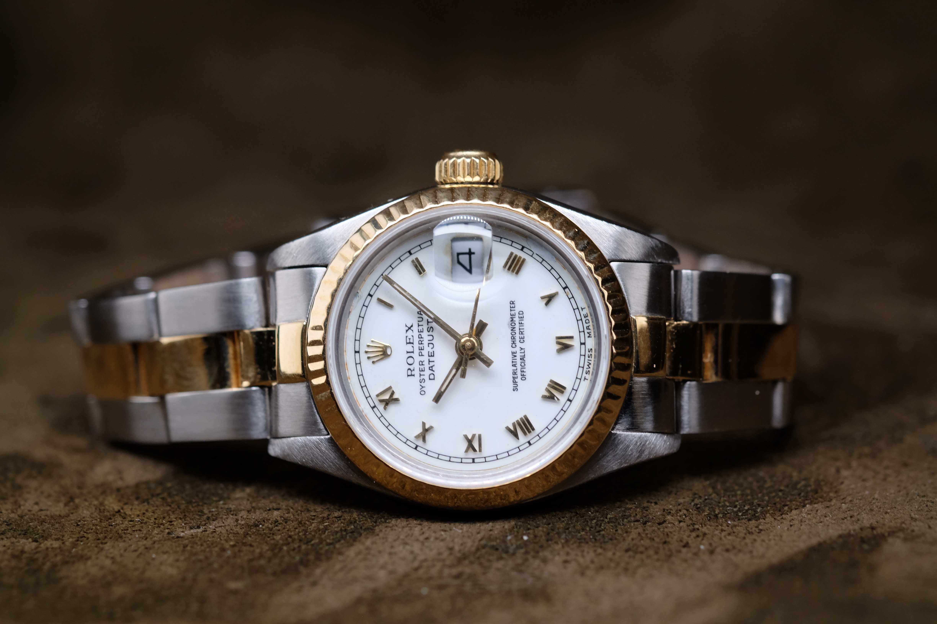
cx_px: 468
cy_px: 312
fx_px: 2342
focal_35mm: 90
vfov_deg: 15.2
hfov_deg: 22.6
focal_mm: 60
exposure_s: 1/60
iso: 800
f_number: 5.6
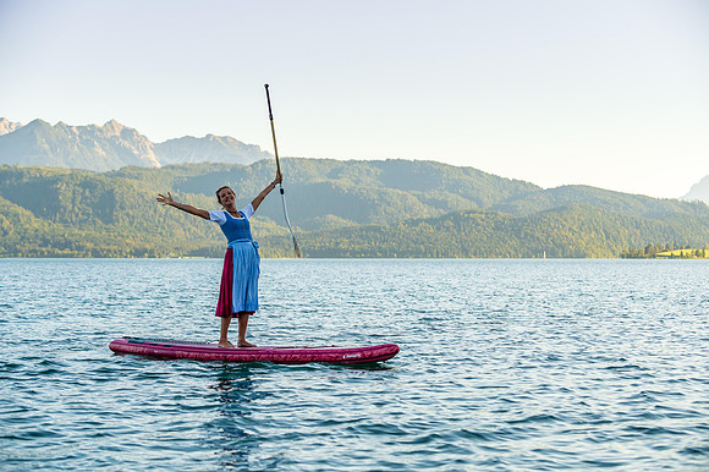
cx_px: 354
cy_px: 236
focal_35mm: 75
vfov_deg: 18.2
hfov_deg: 27.0
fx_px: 1476
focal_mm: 75
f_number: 4.5
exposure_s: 1/2500
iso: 400
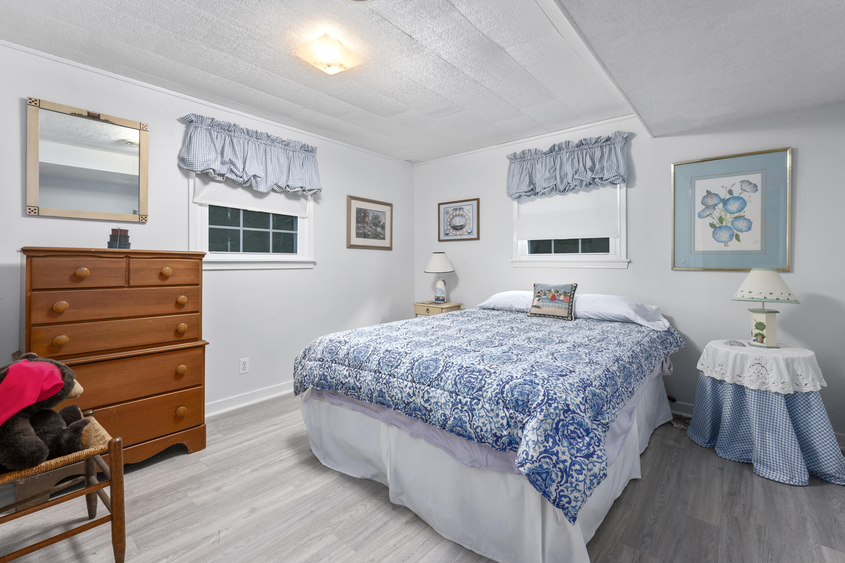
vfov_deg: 75.5
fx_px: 364
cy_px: 282
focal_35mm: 16
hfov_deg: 98.5
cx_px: 422
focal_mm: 15.5
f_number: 8
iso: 400
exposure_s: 1/1.67
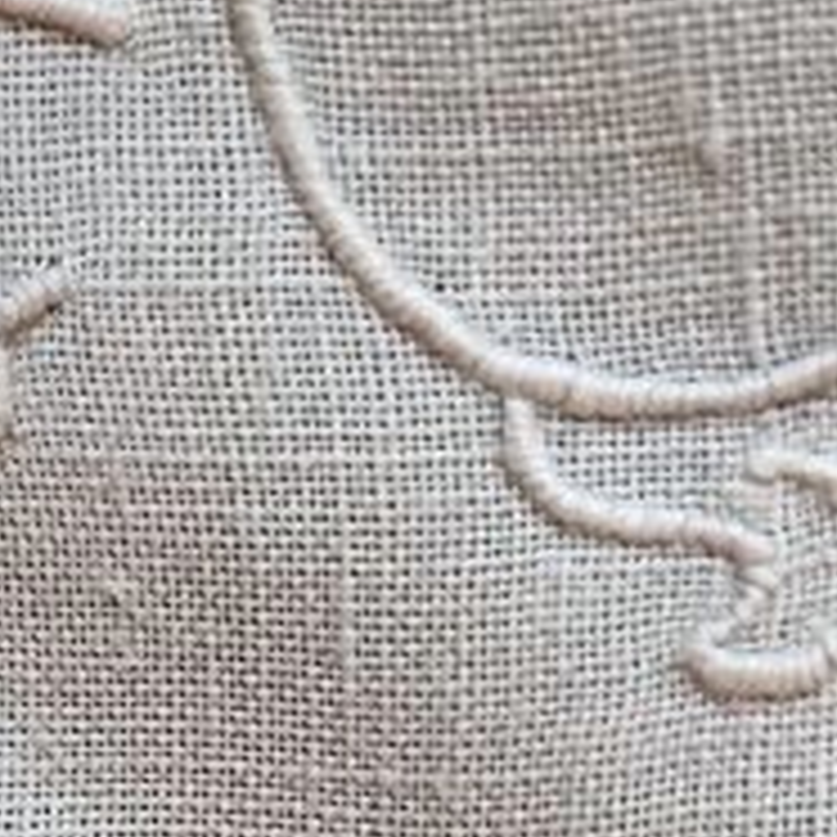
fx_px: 3584
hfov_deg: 13.3
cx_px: 567
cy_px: 1044
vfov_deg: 12.9
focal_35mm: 131
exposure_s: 1/100
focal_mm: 7.01
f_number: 1.69
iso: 1299
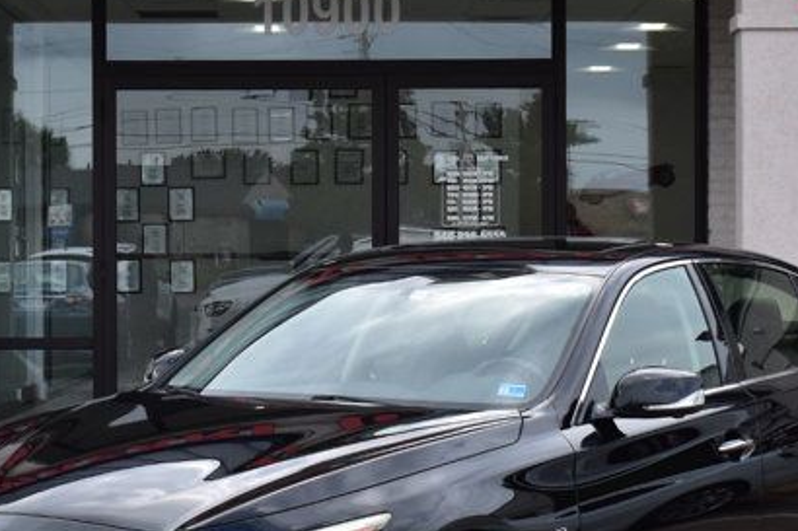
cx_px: 286
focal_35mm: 116
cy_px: 325
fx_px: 2576
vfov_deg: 11.8
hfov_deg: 17.6
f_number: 10
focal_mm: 31
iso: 400
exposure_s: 1/250
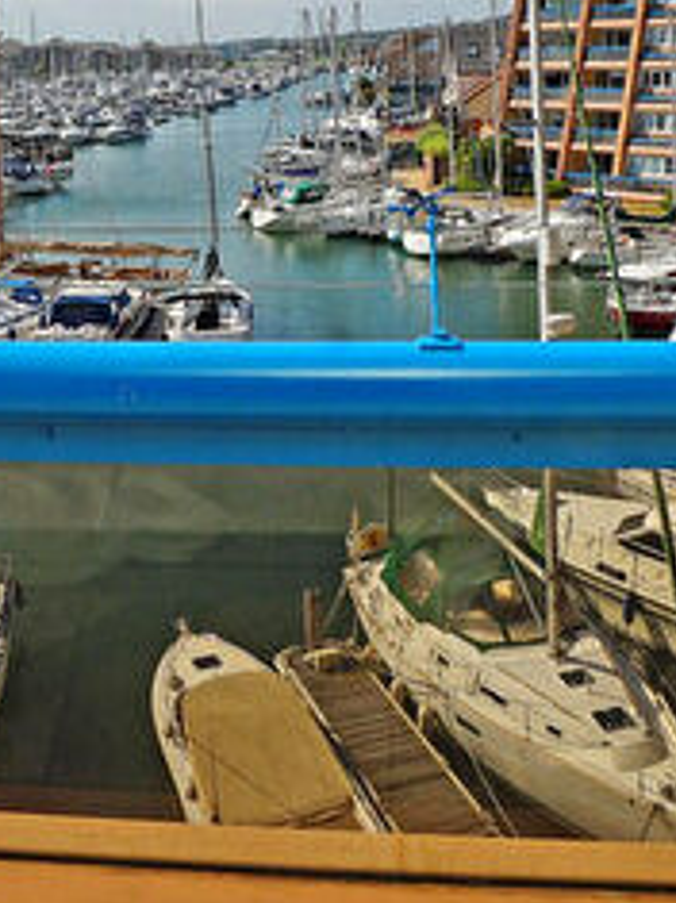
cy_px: 156
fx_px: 1121
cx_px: 277
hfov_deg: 33.5
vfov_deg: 41.6
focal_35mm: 43
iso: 100
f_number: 14
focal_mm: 10
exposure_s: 1/160
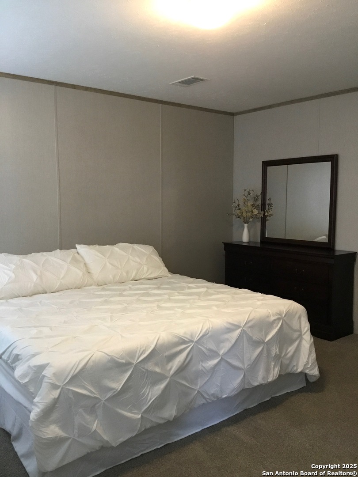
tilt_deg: -4.4
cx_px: 179
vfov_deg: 58.4
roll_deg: +0.2
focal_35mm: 31
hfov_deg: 45.4
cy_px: 238
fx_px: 427
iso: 125
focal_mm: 3.3
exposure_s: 1/30
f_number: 2.4
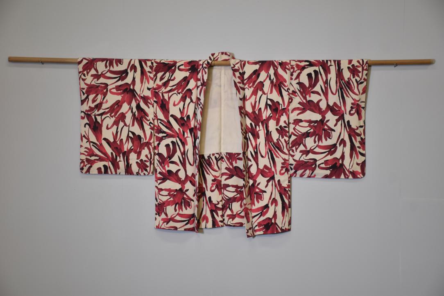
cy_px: 148
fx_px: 1036
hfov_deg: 24.2
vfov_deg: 16.3
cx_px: 222
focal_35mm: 84
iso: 400
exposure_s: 1/80
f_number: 4.8
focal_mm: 56
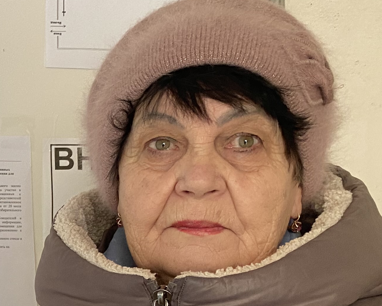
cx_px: -134
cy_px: 325
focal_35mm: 79
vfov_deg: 18.8
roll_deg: -0.2
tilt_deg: -4.2
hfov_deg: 21.5
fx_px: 893
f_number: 1.8
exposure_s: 1/81
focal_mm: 4.25
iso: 125
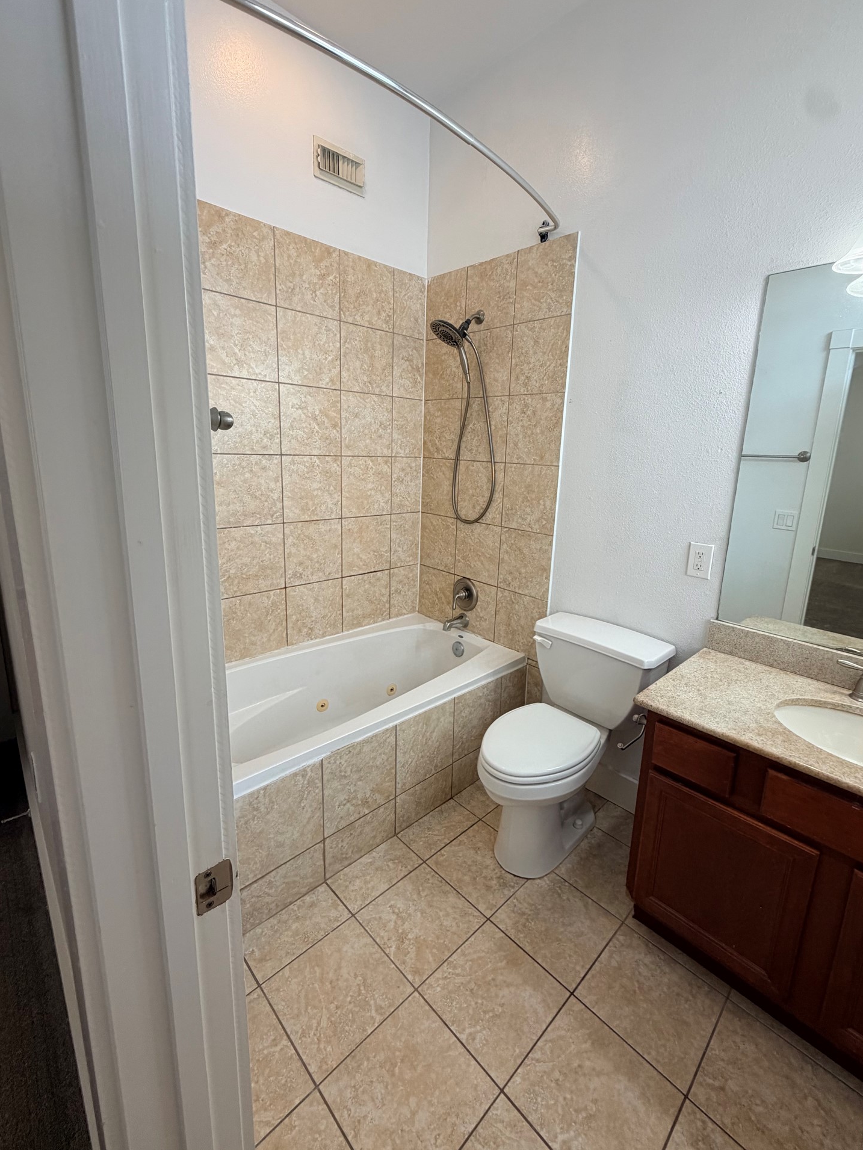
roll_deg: -2.2
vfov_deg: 98.1
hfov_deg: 81.7
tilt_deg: -12.4
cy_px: 552
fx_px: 498
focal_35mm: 15
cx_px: 451
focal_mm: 2.22
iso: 125
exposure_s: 1/120
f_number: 2.2
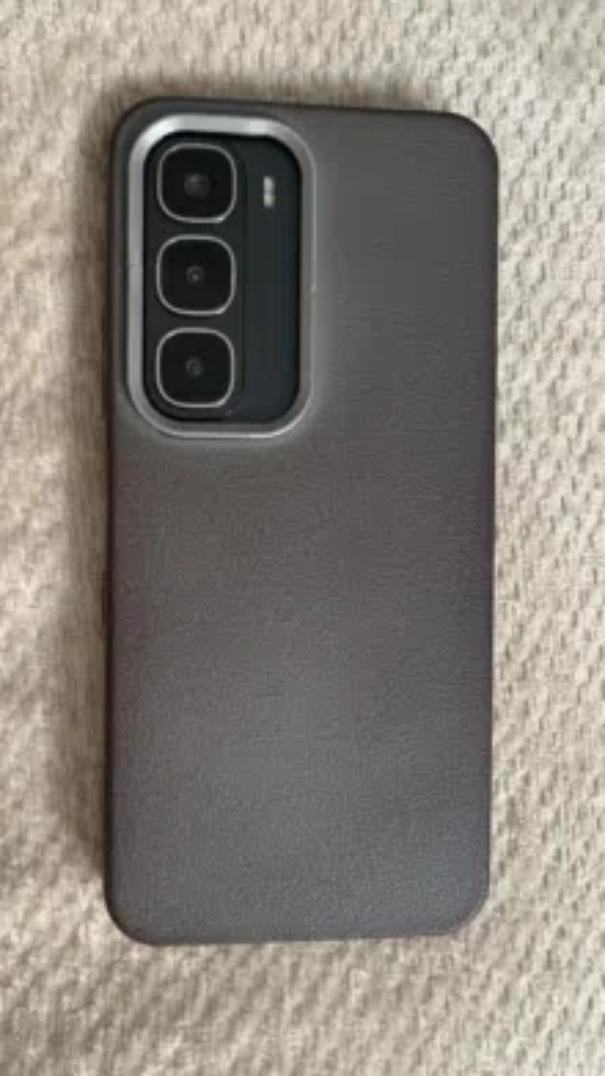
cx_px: 234
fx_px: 827
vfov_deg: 66.1
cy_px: 548
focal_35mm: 29
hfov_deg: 40.0
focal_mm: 4.25
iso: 100
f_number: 1.8
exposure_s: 1/60
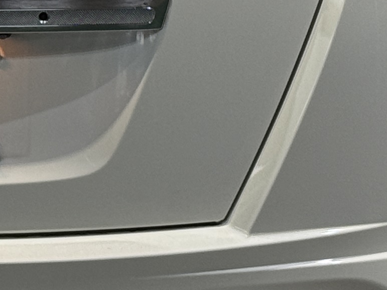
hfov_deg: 7.8
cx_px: -81
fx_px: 2806
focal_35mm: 251
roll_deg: -0.4
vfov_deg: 5.8
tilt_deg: -9.1
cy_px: -183
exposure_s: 1/60
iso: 80
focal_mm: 6.76
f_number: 1.78
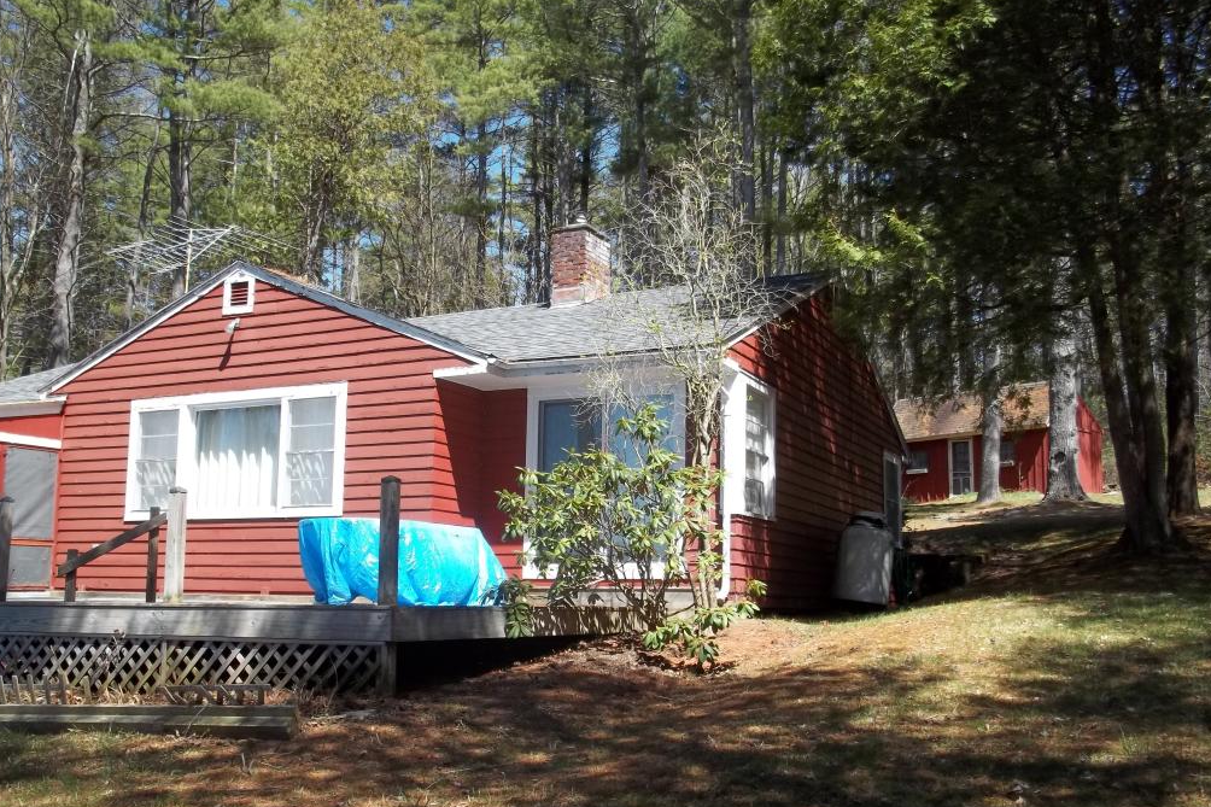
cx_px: 598
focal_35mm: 35
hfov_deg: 54.4
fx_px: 1177
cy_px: 454
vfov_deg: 37.8
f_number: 3.3
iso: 64
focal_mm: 5.9
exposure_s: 1/400
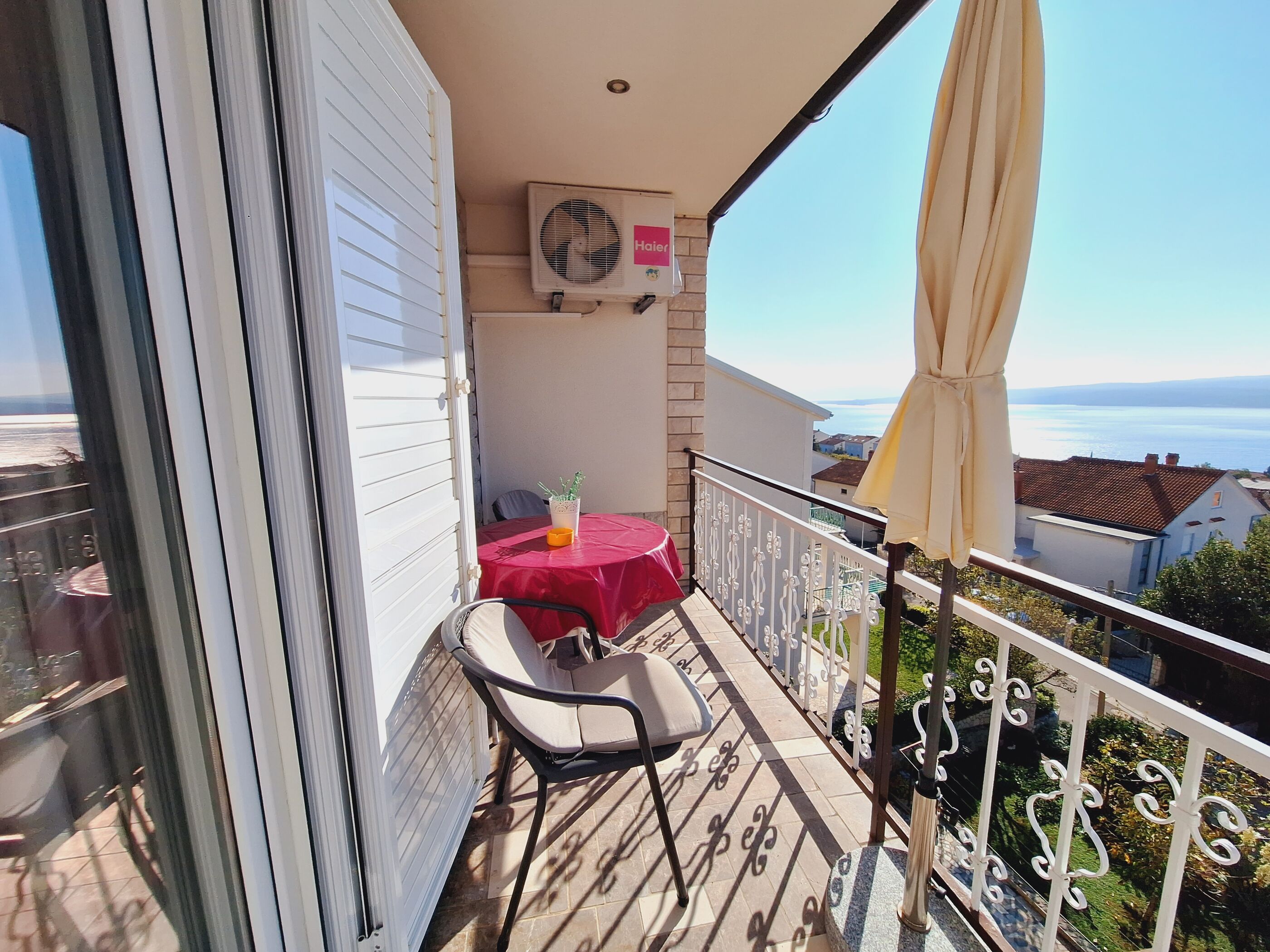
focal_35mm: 13
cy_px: 476
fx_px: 477
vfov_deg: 89.9
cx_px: 635
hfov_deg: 106.2
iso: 40
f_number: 2.2
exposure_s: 1/3704
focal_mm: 1.74
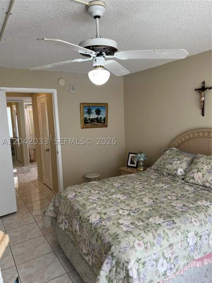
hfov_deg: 53.1
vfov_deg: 67.3
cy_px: 142
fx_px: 212
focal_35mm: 26
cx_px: 106
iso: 64
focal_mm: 5.7
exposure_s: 1/120
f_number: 1.5
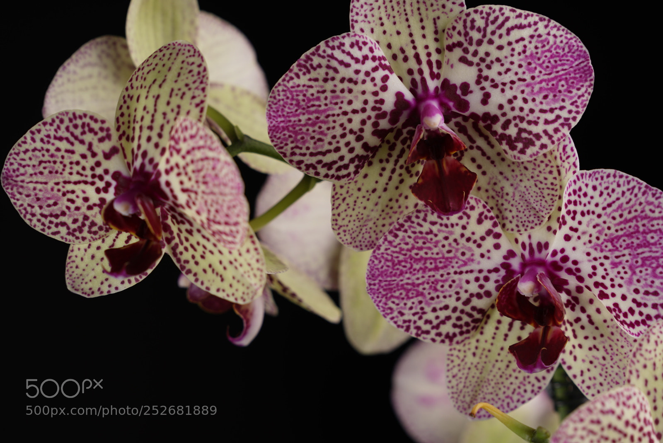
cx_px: 332
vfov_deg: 6.9
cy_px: 222
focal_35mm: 200
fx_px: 3686
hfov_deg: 10.3
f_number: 6.3
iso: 50
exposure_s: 1/160
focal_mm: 200
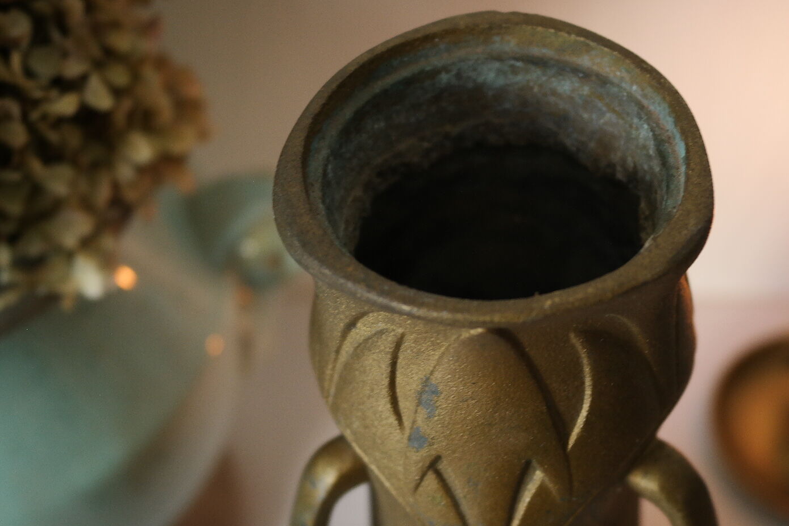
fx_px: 1337
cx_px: 472
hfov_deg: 32.8
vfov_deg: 22.3
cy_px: 268
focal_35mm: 61
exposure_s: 1/30
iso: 800
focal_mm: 32
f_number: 6.3
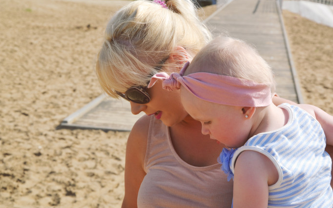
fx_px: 681
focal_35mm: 75
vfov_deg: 17.4
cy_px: 97
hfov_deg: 27.5
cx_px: 168
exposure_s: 1/400
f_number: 7.1
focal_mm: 42
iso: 100
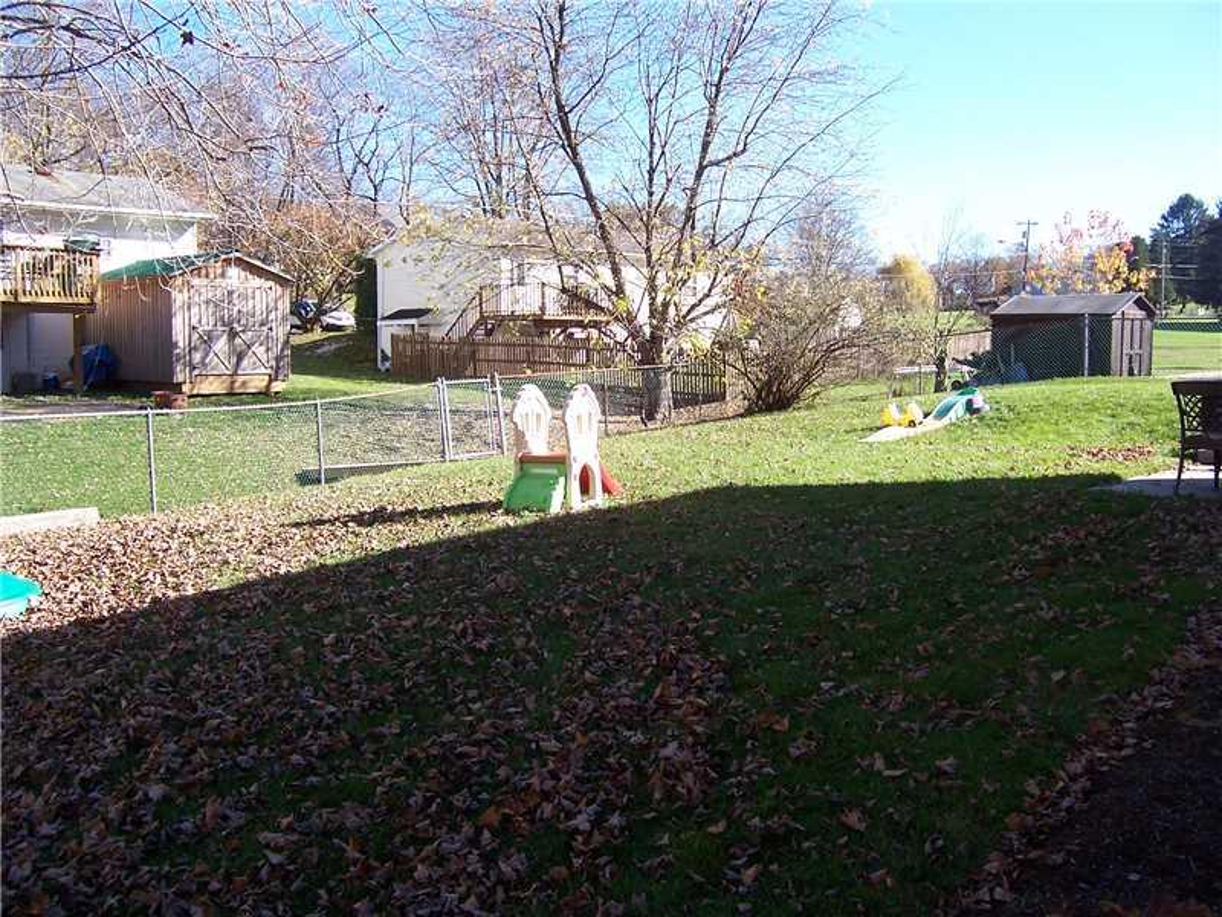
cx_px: 611
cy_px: 458
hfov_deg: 55.4
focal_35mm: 33
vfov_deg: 42.9
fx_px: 1165
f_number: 3.4
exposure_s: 1/350
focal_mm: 5.5
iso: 80
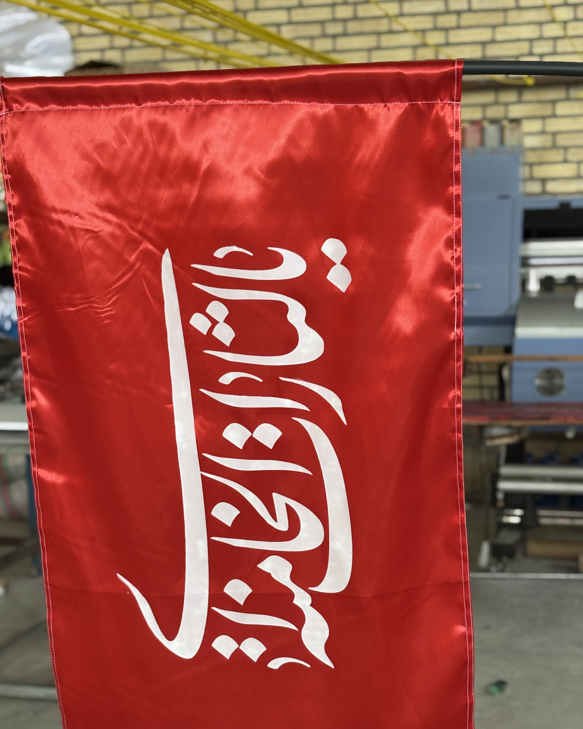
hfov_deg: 24.6
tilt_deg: -8.4
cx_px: 297
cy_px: 417
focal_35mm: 62
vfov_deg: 30.4
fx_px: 1337
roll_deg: +1.7
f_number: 1.6
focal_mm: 5.96
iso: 100
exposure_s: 1/60
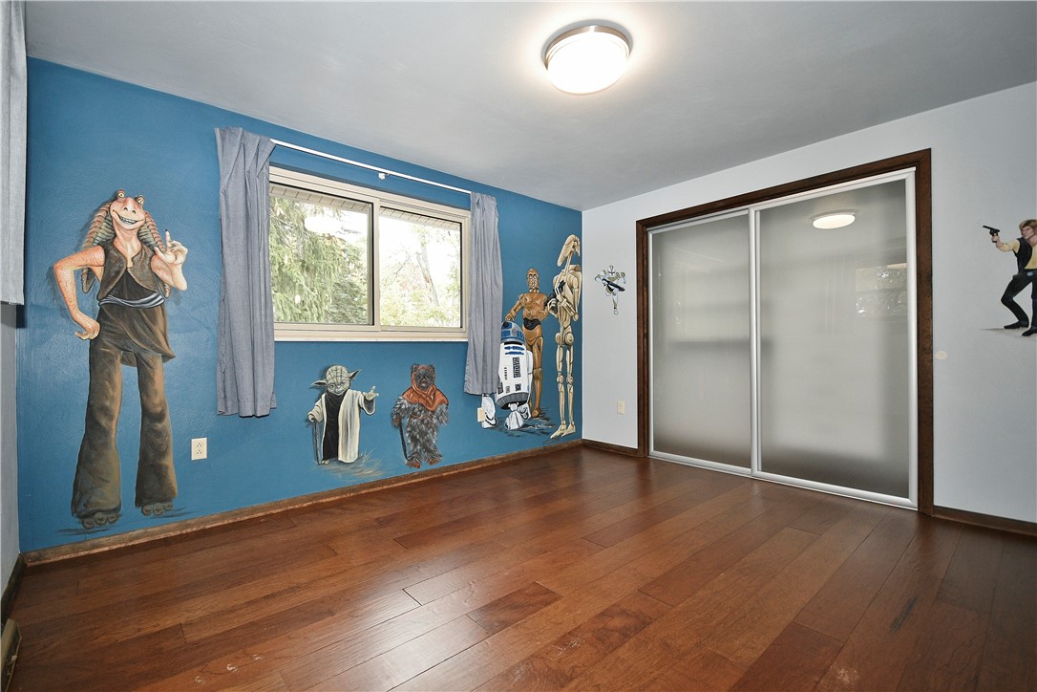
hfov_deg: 100.4
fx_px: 432
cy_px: 346
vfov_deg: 77.3
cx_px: 518
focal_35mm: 15
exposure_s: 1/60
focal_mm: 10
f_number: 4.5
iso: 800
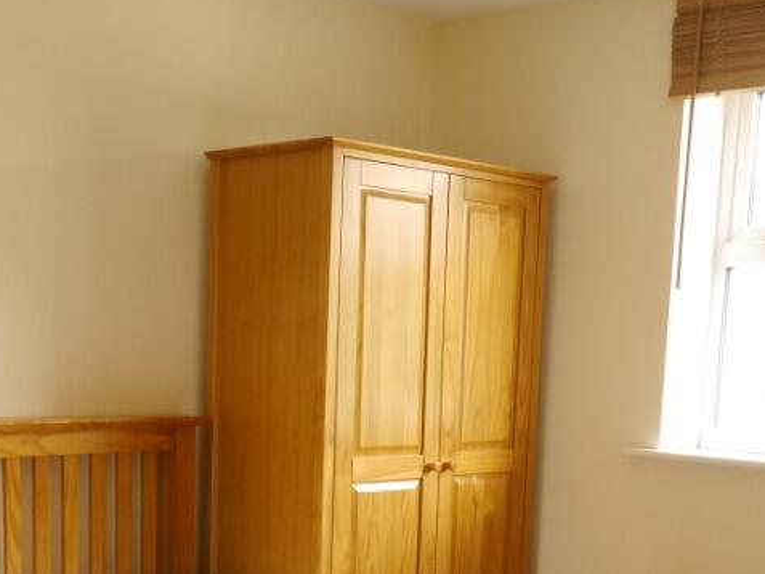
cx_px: 349
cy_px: 556
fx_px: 1326
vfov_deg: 23.5
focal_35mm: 60
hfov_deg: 32.2
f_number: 5.6
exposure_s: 1/60
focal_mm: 14
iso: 1600
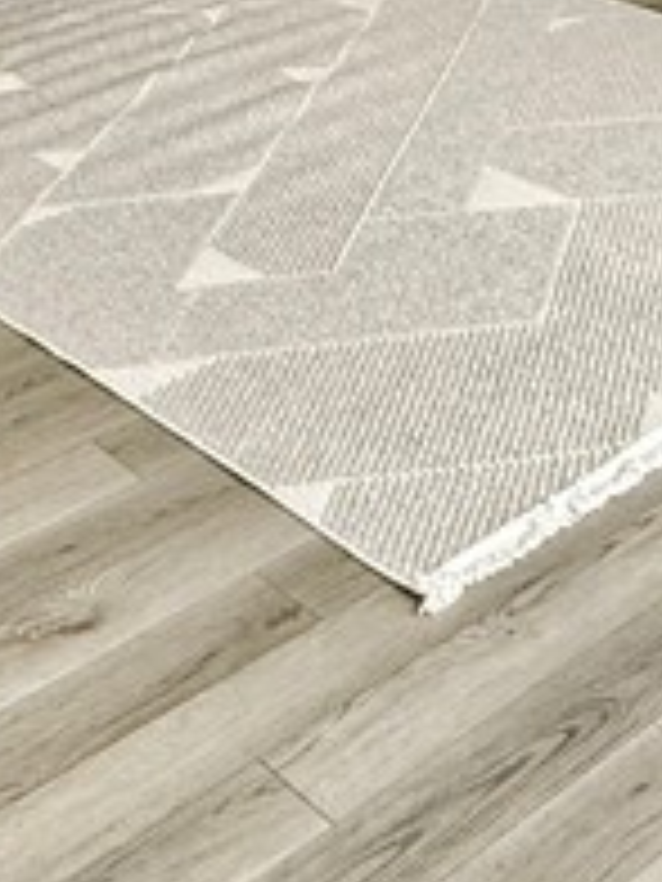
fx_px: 1861
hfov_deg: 19.5
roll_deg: +0.9
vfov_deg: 25.3
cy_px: -9
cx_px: 671
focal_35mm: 73
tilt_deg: -19.2
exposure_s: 1/99
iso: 125
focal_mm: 2.22
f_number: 2.2
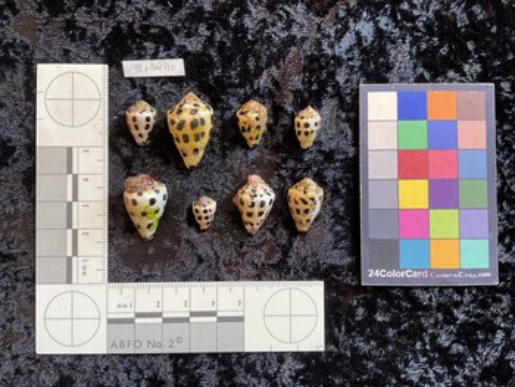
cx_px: 258
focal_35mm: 29
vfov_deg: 48.3
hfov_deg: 61.6
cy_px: 194
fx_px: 432
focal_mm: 3
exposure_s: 1/50
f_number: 1.8
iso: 50
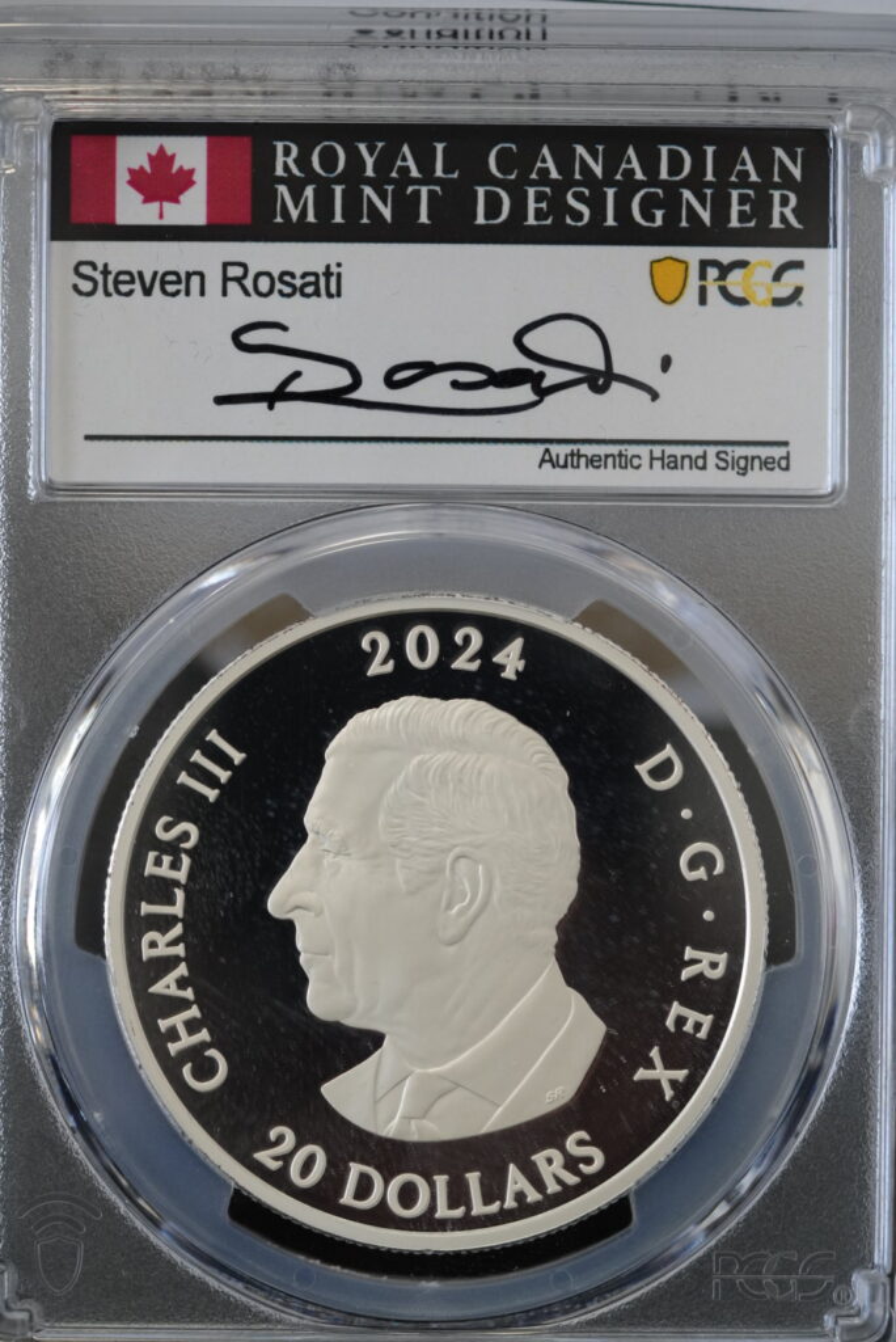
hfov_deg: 10.2
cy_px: 671
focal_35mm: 135
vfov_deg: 15.2
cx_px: 448
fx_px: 5033
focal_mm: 90
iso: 800
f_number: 4
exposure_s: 1/160
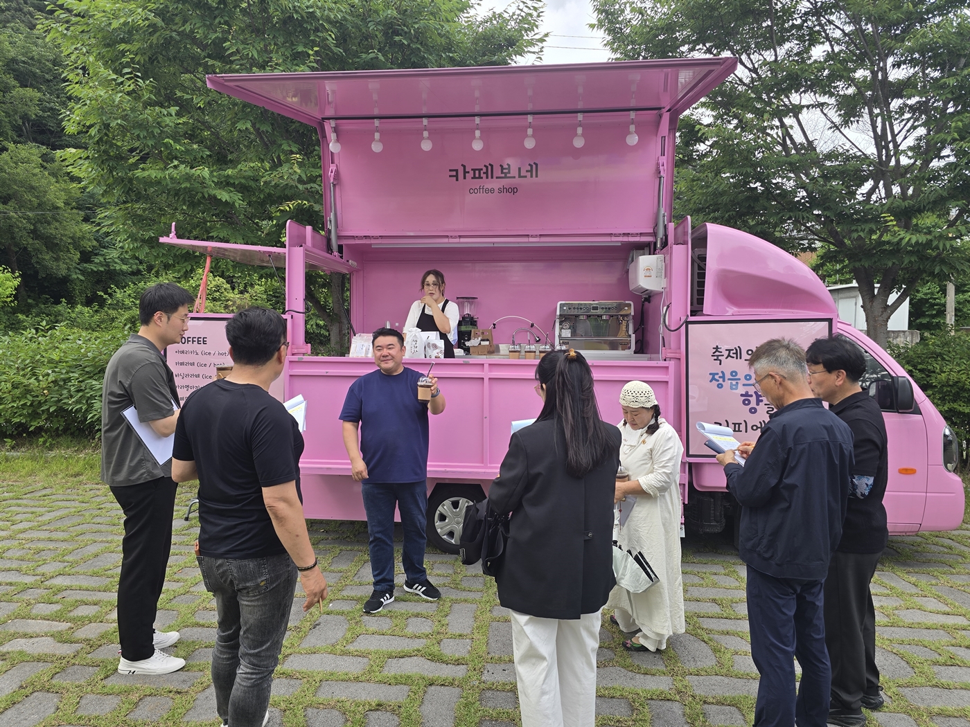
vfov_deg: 58.9
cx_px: 485
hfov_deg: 73.9
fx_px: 644
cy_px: 364
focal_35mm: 23
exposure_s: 1/212
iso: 12
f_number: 1.7
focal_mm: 6.3
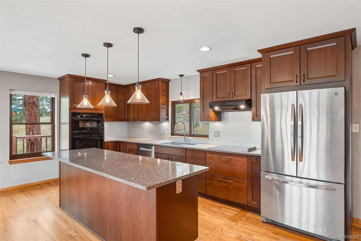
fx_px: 195
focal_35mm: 20
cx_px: 180
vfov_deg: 63.2
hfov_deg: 85.4
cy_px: 120
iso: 500
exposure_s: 1/8
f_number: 8
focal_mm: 13
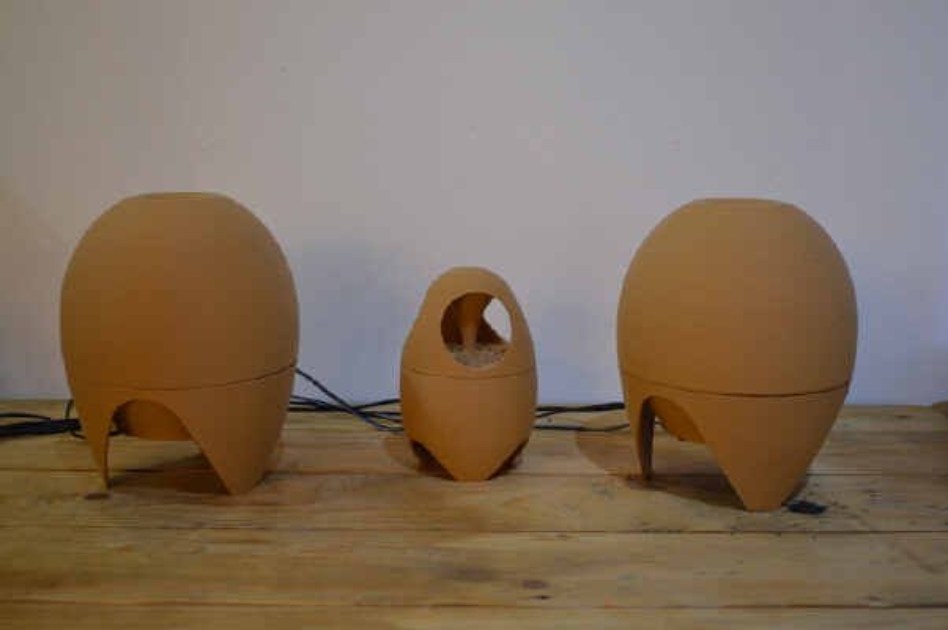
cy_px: 315
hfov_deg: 45.0
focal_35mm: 44
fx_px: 1144
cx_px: 474
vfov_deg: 30.8
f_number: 4.5
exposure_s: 1/20
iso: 400
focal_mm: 29
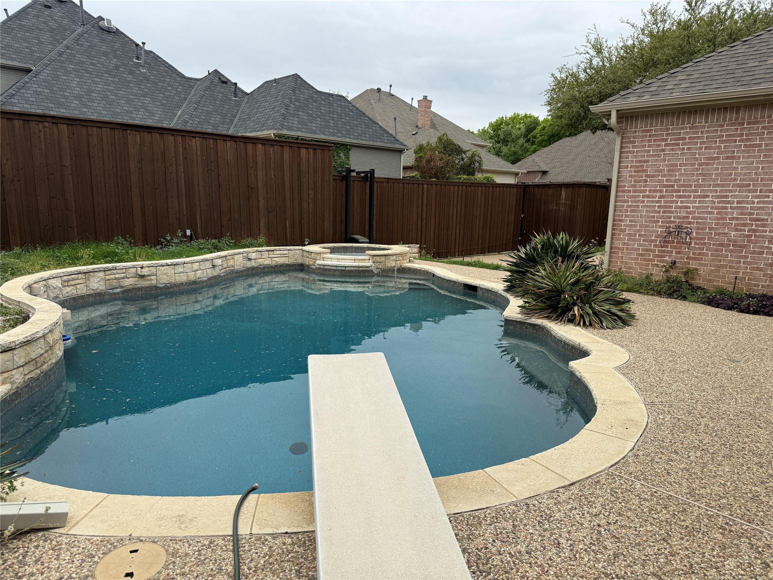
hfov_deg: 71.6
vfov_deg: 56.8
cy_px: 290
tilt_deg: -7.9
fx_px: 536
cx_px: 386
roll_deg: -1.7
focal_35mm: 24
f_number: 1.78
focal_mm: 6.76
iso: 80
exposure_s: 1/3145
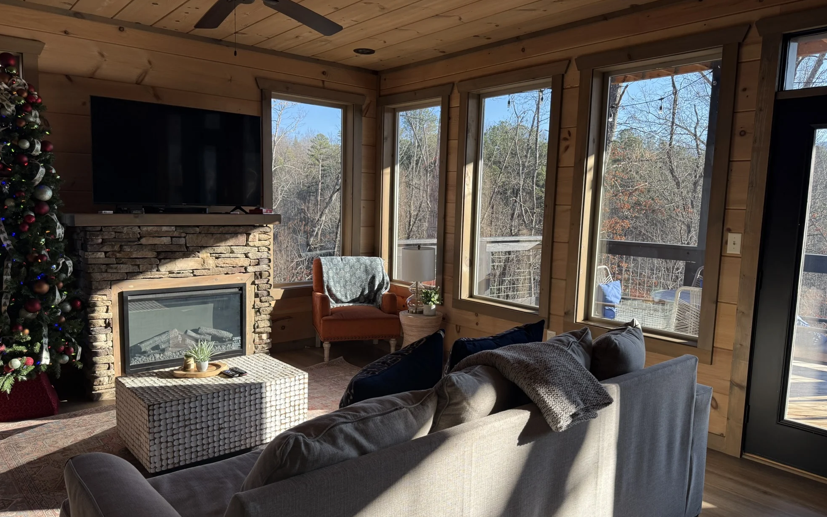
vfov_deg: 47.6
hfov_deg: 70.4
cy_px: 267
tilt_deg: -6.2
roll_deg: -1.4
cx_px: 412
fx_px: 586
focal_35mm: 26
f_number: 1.78
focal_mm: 6.76
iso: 100
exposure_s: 1/805
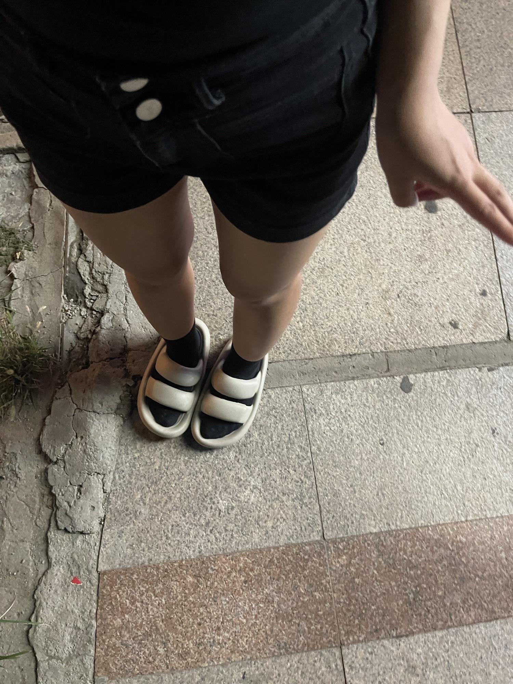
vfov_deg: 67.3
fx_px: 514
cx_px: 256
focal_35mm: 26
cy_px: 342
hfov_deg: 53.1
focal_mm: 5.1
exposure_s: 1/30
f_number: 1.6
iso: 640
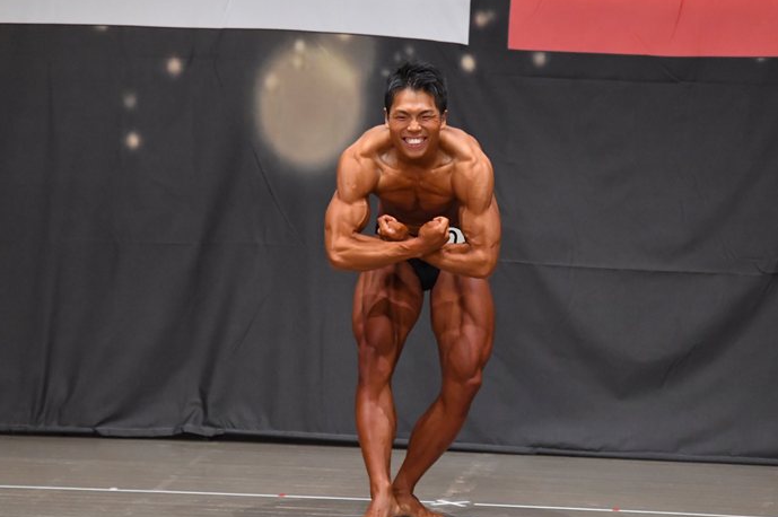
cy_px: 279
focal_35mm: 287
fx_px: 6196
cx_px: 392
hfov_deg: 7.2
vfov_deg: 4.8
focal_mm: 170
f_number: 5.6
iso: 6400
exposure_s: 1/400
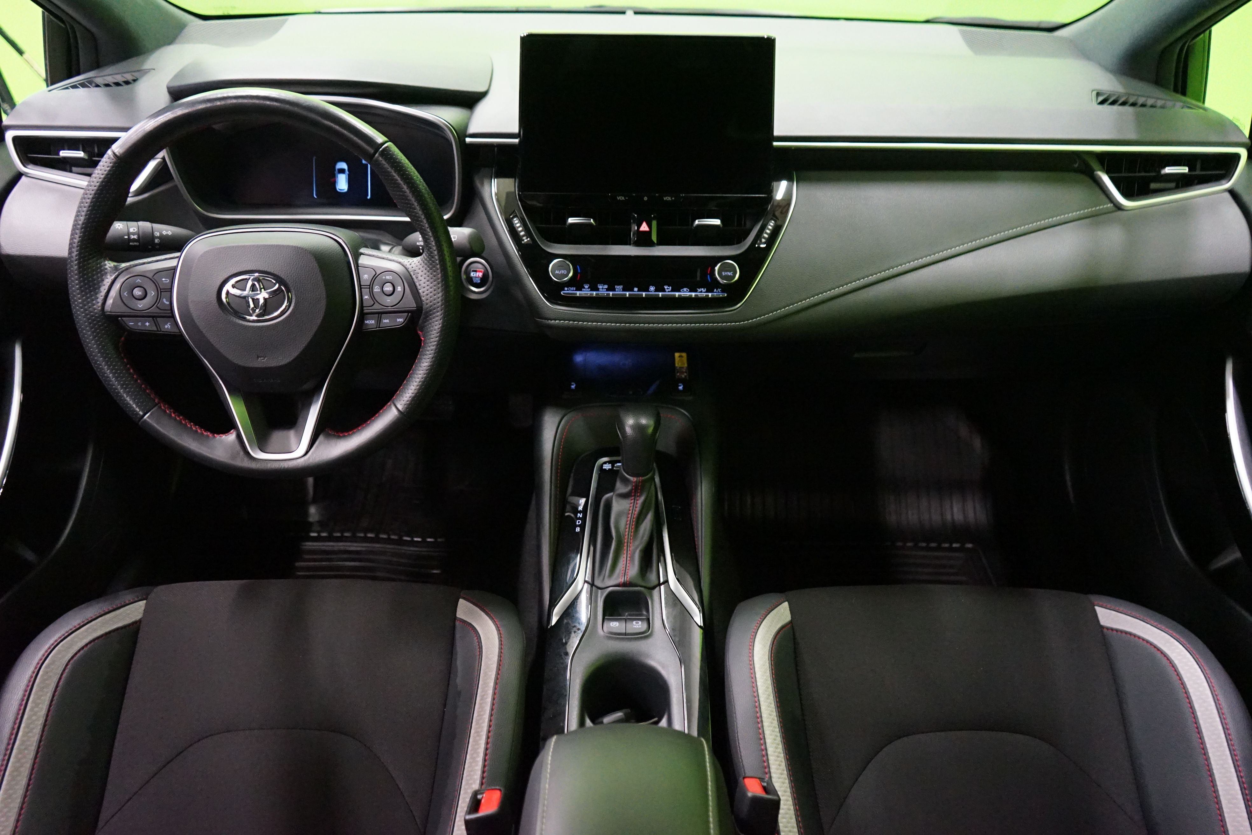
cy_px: 418
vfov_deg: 46.4
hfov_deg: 65.5
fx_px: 974
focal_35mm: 28
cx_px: 626
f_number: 3.5
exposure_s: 1/20
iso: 6400
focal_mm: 28
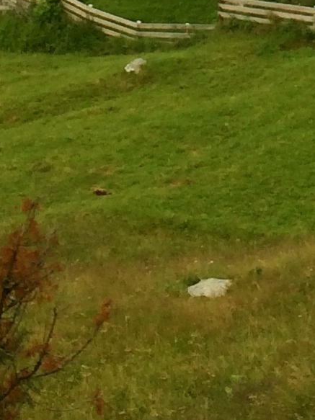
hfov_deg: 8.8
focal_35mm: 168
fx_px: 2039
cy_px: -377
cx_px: 133
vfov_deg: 10.9
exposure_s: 1/446
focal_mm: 4.12
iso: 32
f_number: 2.2
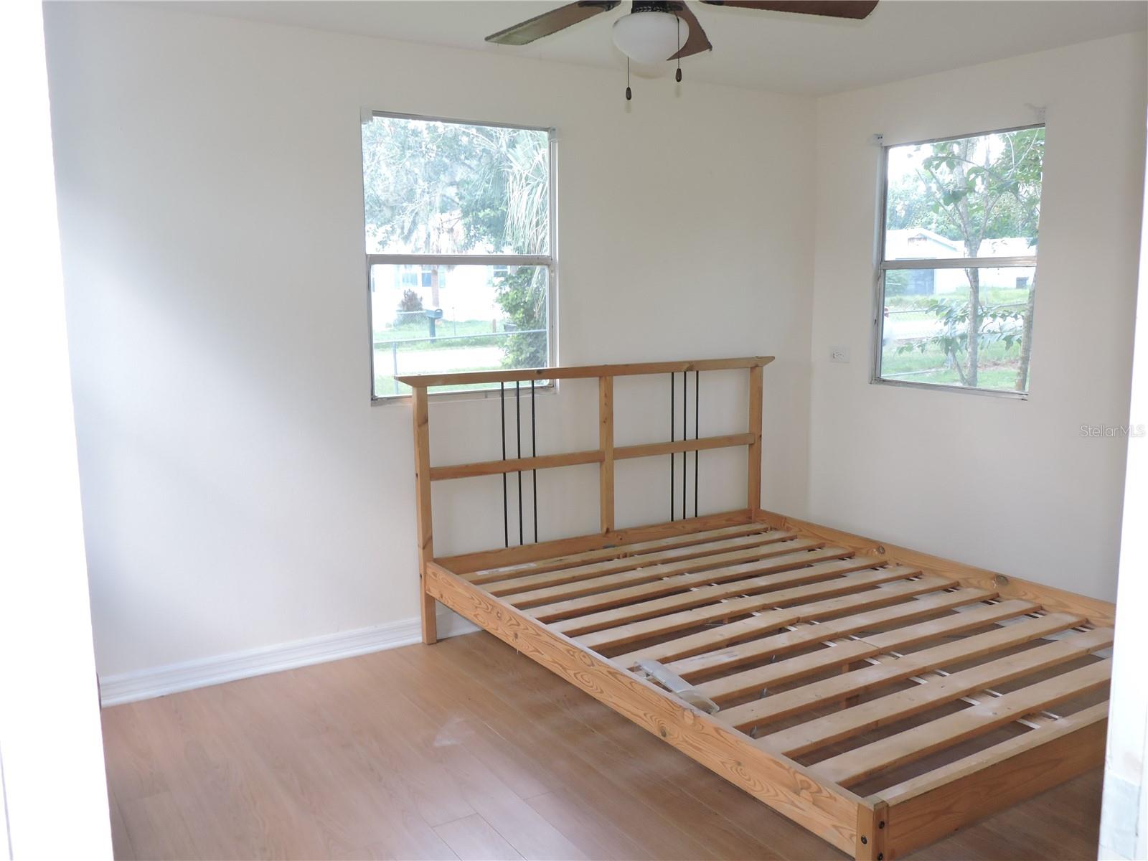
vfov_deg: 46.8
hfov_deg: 60.0
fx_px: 995
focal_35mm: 30
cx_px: 574
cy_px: 430
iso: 320
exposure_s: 1/40
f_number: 3.1
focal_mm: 5.4
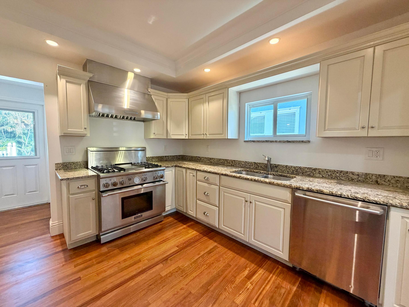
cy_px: 154
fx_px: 165
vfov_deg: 85.7
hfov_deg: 102.1
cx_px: 204
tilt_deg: -4.1
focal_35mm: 14
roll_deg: -0.6
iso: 250
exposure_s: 1/60
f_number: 2.2
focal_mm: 2.22
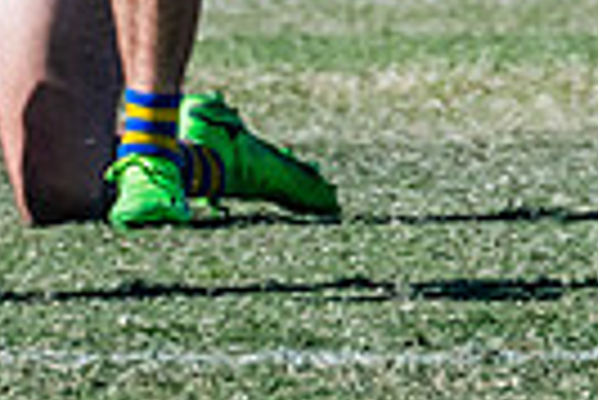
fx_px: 45081
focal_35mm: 2711
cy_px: -379
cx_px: -37
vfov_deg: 0.5
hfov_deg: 0.8
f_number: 10
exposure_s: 1/1600
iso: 800
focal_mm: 420
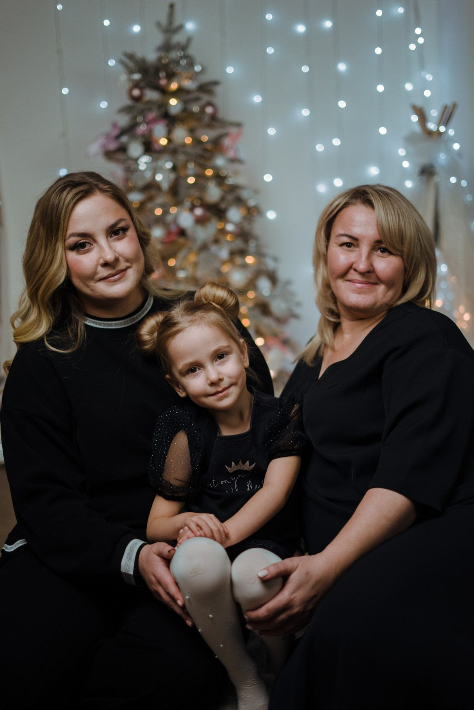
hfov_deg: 27.0
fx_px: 987
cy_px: 355
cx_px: 237
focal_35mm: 50
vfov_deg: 39.6
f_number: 1.8
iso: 250
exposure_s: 1/160
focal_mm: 50
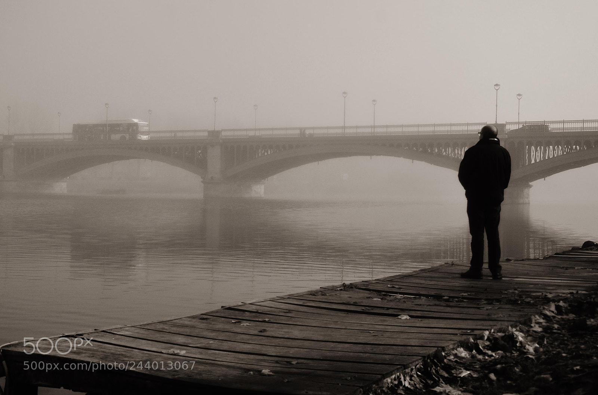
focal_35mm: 45
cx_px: 299
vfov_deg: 29.7
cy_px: 198
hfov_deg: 43.7
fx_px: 745
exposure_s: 1/800
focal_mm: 30
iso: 200
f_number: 6.3
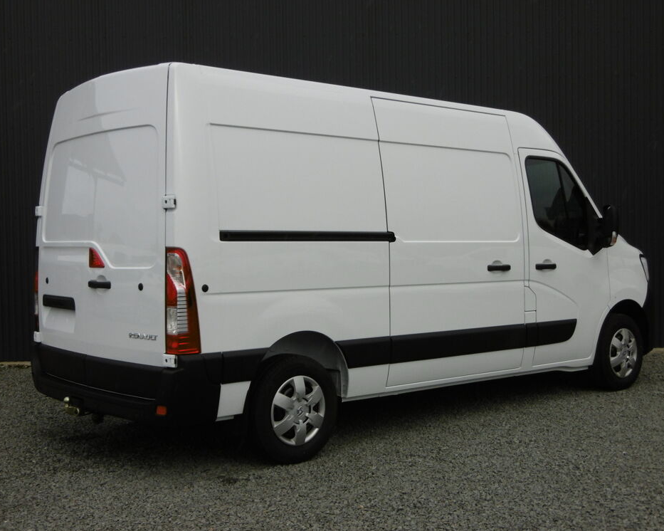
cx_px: 334
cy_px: 266
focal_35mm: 45
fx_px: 884
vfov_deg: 33.4
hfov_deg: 41.2
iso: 100
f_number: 3.8
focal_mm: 7.7
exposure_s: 1/320
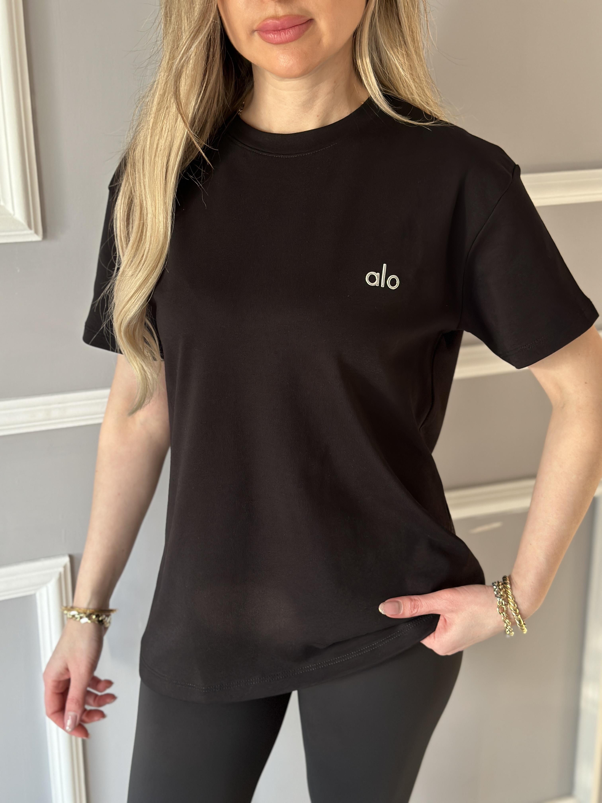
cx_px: 301
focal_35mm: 48
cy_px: 402
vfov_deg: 39.7
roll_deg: +0.1
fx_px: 1113
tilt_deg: -19.1
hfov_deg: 30.3
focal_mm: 6.86
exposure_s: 1/69
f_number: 1.78
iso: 125
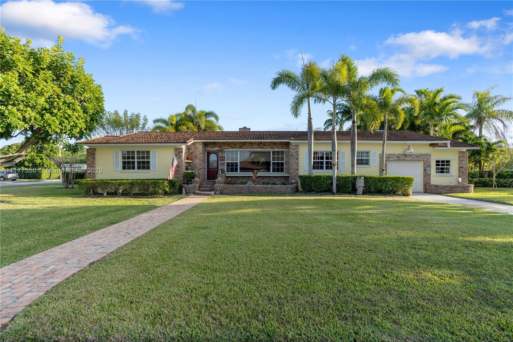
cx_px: 256
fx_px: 228
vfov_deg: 73.7
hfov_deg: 96.7
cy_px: 171
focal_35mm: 16
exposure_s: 1/640
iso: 80
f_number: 6.3
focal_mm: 16
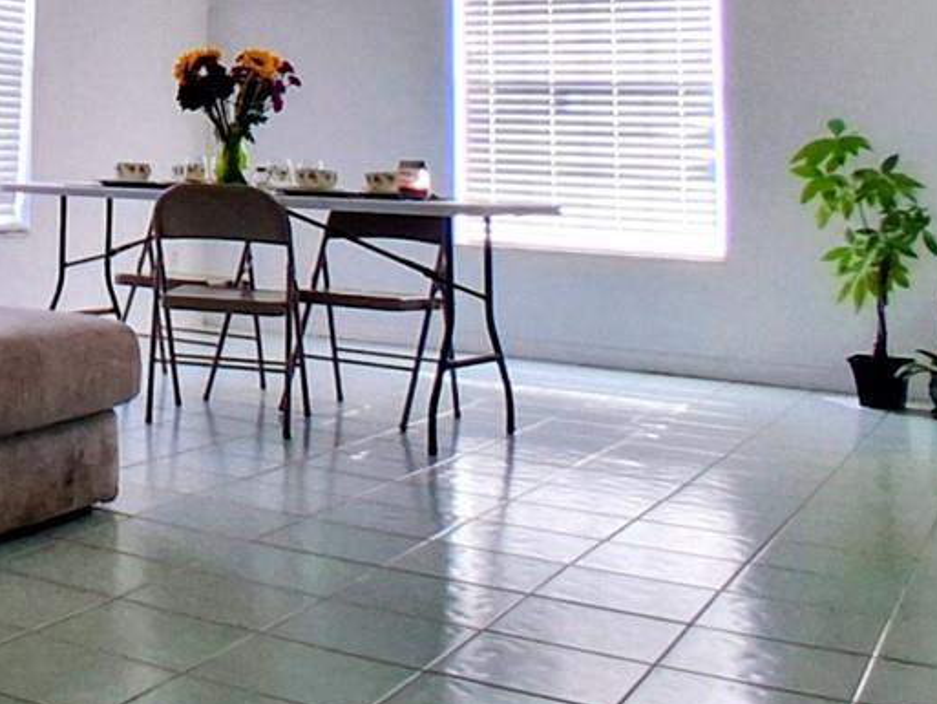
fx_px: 1435
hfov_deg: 32.0
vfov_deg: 25.5
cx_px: -91
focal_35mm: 53
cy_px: -76
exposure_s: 1/120
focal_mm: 1.4
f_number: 2.2
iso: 100
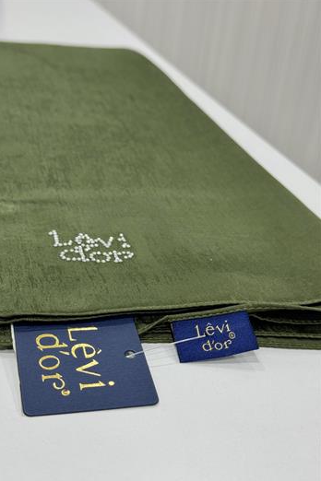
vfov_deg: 38.9
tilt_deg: -26.0
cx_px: 138
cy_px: 242
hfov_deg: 26.5
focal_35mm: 51
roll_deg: -6.6
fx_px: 682
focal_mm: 6.76
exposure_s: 1/50
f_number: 1.78
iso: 100
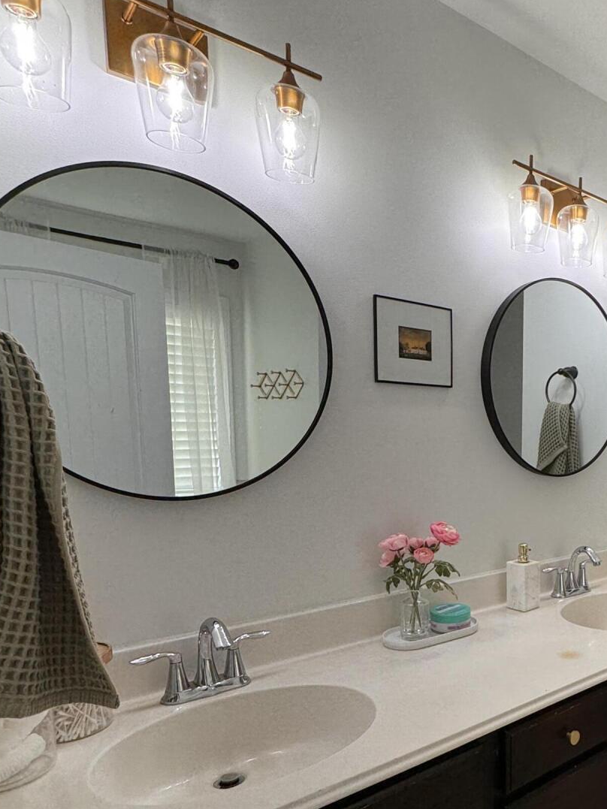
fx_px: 608
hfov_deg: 47.9
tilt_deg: -6.8
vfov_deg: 66.3
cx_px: 541
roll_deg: +0.2
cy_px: 503
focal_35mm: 26
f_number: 2.2
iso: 40
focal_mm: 2.22
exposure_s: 1/154
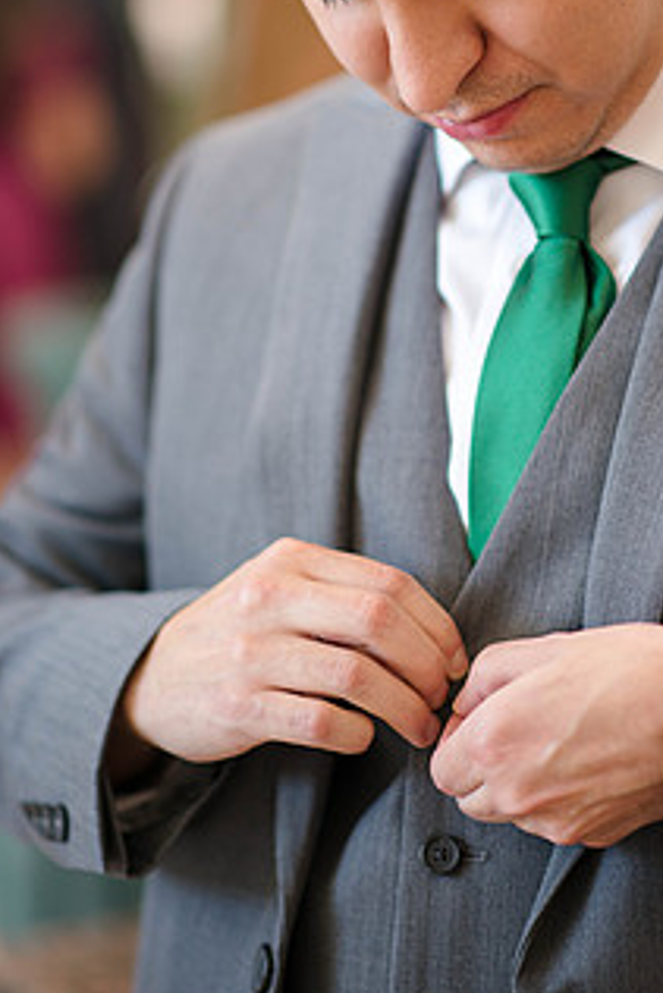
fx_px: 3339
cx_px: 430
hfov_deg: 11.3
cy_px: 311
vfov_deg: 16.9
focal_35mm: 121
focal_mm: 85
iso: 400
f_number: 1.8
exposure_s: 1/250
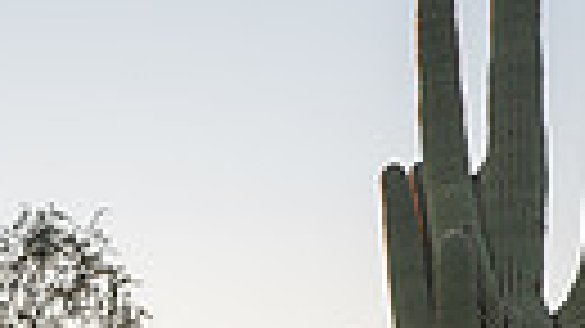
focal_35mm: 116
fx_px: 1799
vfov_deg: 9.5
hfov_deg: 18.4
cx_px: 180
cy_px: 741
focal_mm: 32
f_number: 5
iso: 100
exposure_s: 1/160
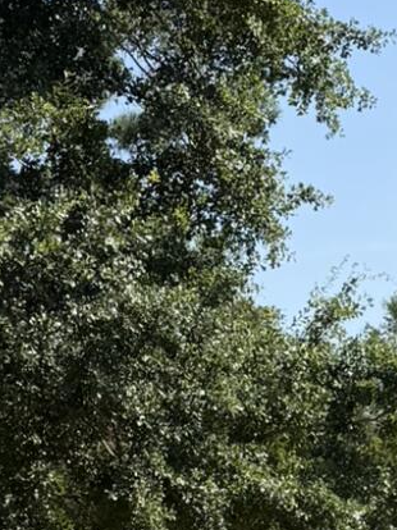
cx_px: 138
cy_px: 906
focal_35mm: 116
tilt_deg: -8.3
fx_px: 1776
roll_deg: +0.2
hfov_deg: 12.7
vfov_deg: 15.1
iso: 80
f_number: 1.78
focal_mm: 6.76
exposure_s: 1/3021
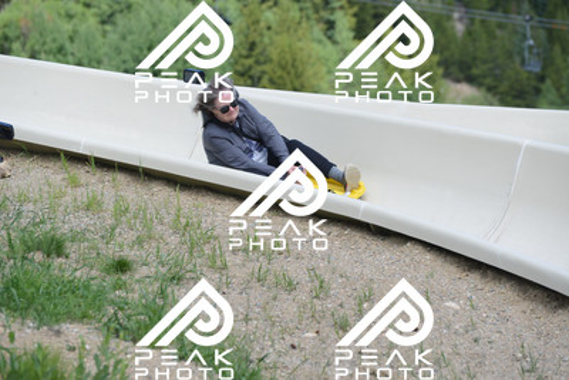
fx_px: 3083
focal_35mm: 195
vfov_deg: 7.0
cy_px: 190
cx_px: 284
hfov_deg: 10.5
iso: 1000
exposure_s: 1/1250
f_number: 6.3
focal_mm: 195
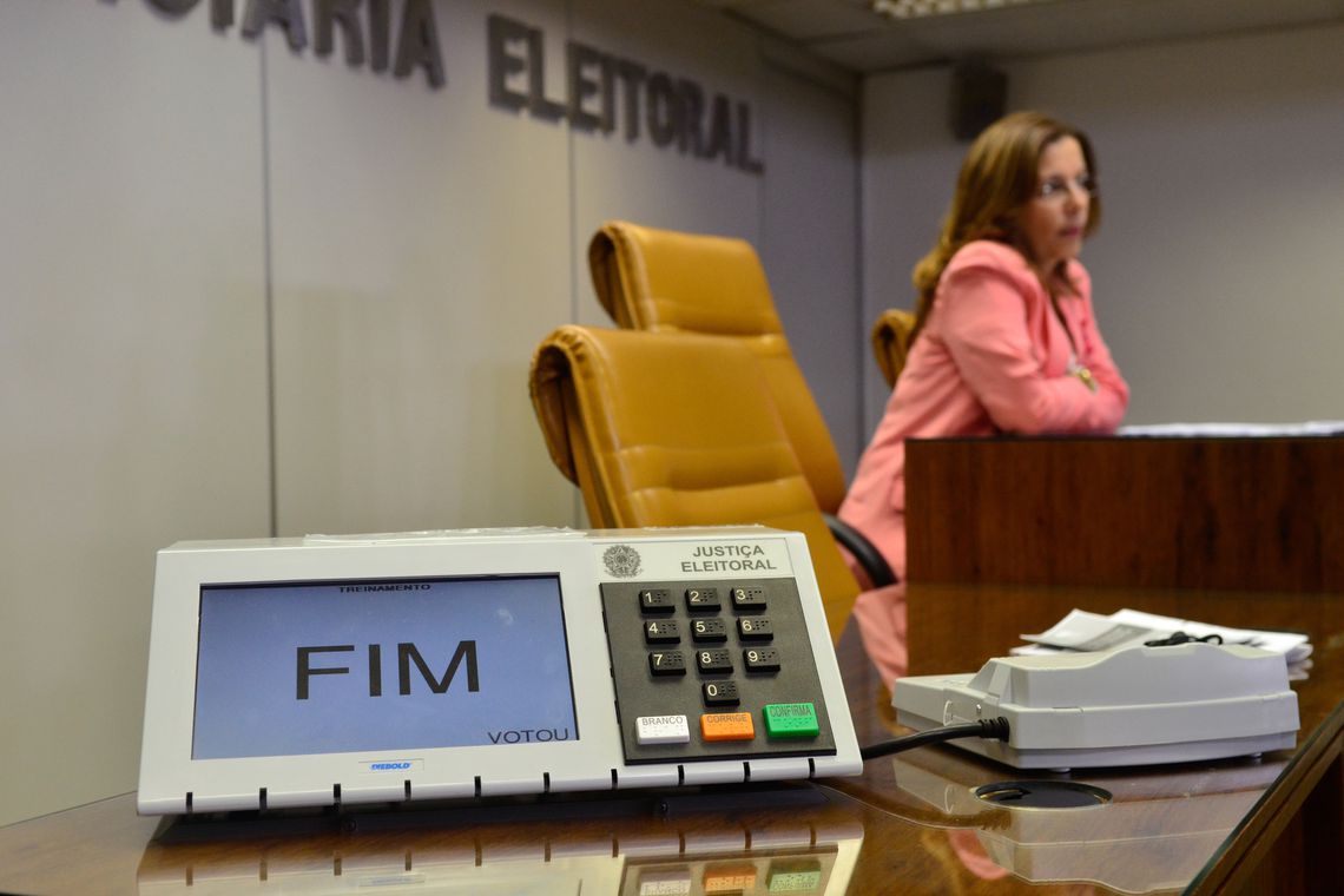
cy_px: 448
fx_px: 1792
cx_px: 672
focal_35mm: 48
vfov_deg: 28.1
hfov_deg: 41.1
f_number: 4
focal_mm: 32
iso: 1000
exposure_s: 1/200
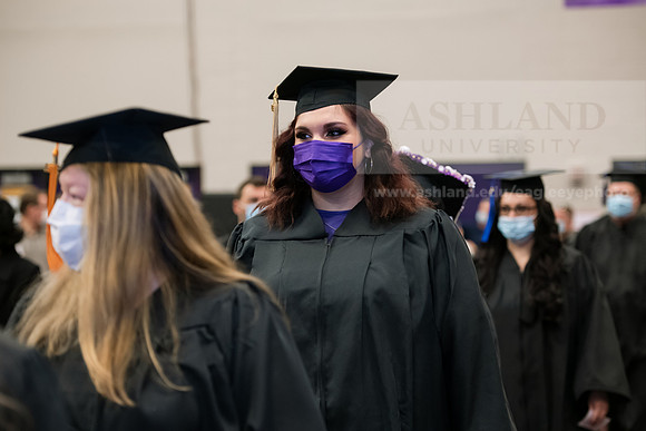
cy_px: 216
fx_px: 1885
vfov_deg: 13.0
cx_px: 323
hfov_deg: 19.5
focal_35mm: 105
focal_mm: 105
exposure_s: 1/200
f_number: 3.5
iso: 1600
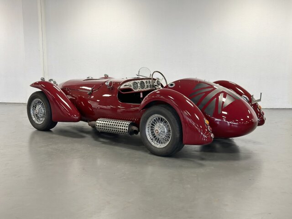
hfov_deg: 39.7
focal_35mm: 48
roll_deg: +0.0
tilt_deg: -8.4
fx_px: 405
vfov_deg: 30.3
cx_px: 146
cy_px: 110
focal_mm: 6.86
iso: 80
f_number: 1.78
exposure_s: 1/50
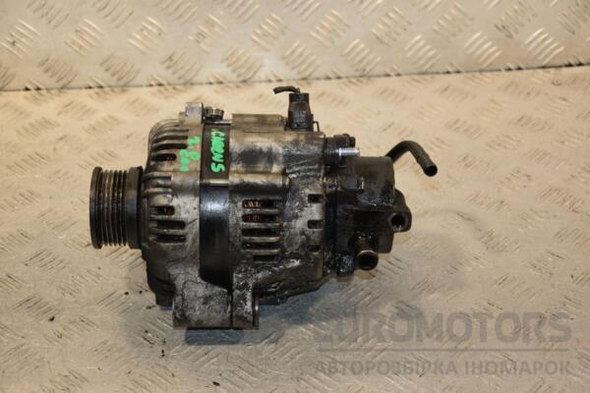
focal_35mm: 75
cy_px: 196
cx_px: 295
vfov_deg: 18.2
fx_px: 1229
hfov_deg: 27.0
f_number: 5
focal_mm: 50
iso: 800
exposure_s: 1/200
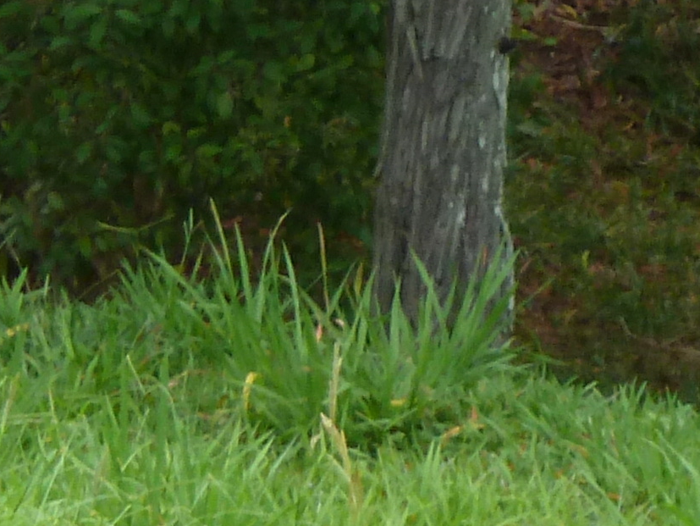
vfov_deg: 1.3
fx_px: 23670
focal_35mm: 1170
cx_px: 842
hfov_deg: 1.7
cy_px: 818
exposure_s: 1/50
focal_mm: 39.7
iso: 125
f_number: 4.7
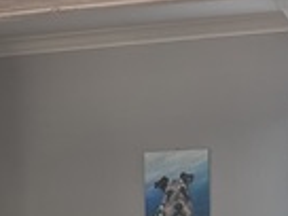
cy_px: 398
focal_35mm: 122
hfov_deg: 16.1
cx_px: 64
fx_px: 1015
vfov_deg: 11.2
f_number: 1.6
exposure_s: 1/60
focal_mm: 5.96
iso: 160
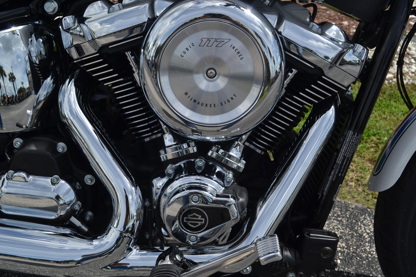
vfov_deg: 34.2
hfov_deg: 49.6
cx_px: 208
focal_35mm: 39
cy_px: 138
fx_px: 451
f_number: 8
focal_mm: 26
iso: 100
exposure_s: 1/250
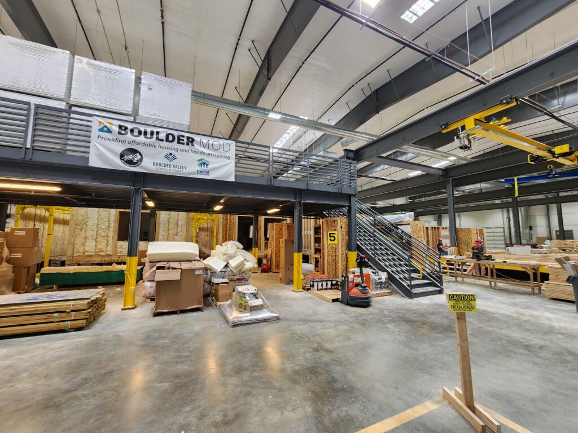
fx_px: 217
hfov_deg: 106.2
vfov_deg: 89.9
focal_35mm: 13
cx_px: 289
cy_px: 216
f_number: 2.2
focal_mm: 2.2
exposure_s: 1/60
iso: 125
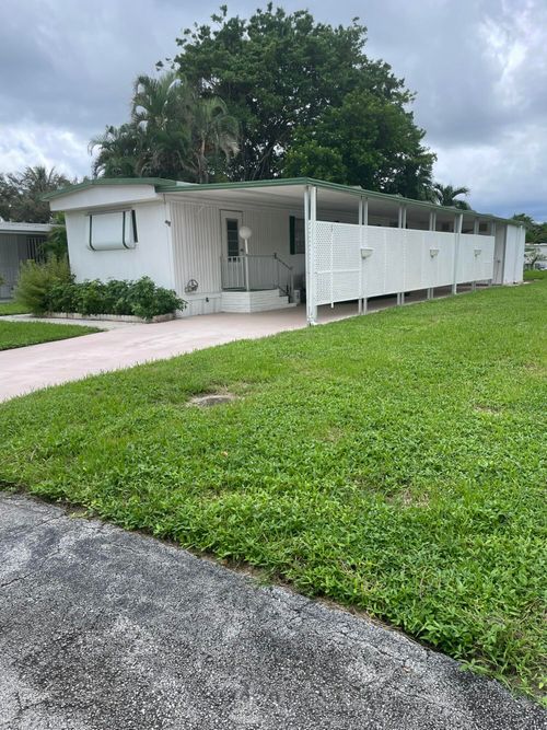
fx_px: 548
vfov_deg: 67.3
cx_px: 274
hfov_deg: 53.0
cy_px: 365
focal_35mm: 26
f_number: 1.6
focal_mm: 4.2
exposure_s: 1/1825
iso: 32
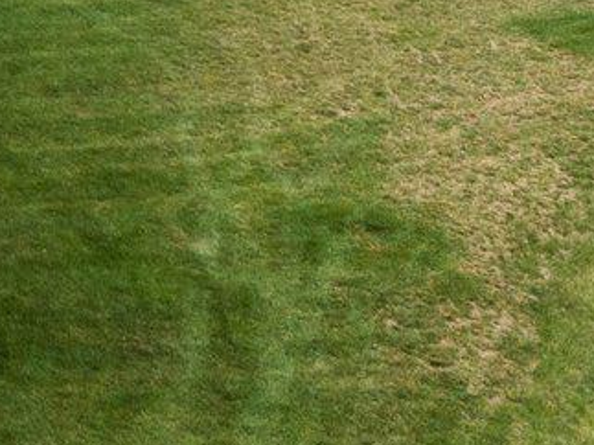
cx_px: -660
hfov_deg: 11.5
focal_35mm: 152
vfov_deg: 9.3
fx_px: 2607
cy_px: -341
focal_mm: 12.29
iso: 200
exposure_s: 1/240
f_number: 4
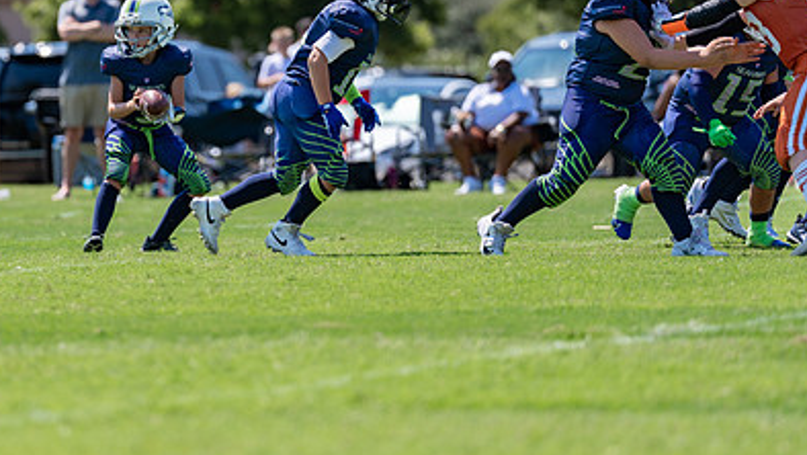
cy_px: 114
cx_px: 242
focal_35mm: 339
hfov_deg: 6.4
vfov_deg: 3.6
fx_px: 7257
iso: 100
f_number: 2.8
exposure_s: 1/1600
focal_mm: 200
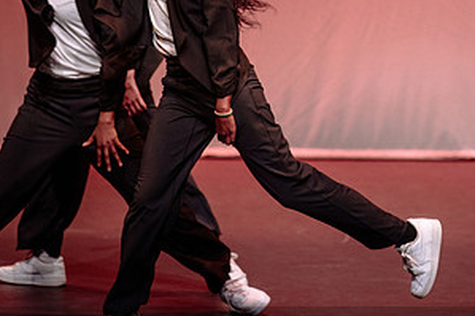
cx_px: 465
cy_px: 100
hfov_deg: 5.7
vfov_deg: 3.8
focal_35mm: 364
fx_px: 4800
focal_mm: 165
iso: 1250
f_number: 2.8
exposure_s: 1/400
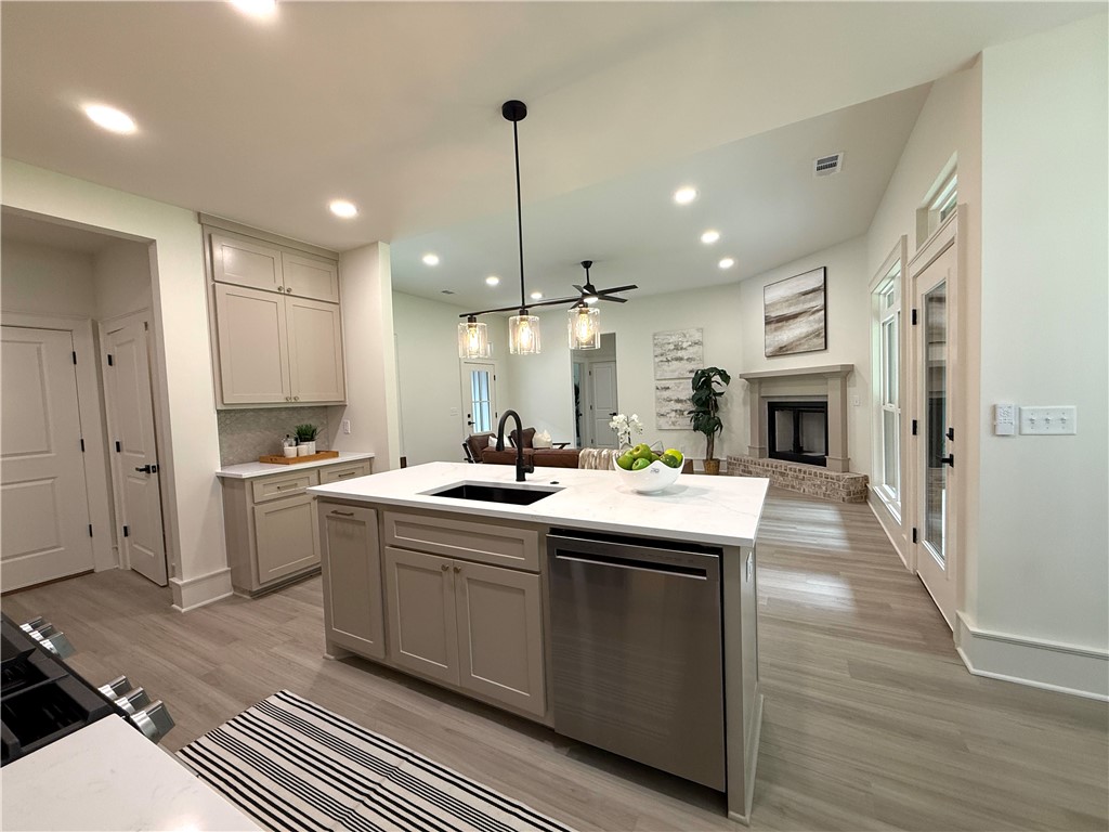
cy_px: 416
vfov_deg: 85.7
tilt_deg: -1.8
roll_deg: +2.3
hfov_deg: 102.1
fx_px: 449
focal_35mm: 14
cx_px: 554
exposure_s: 1/120
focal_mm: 2.22
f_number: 2.2
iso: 200
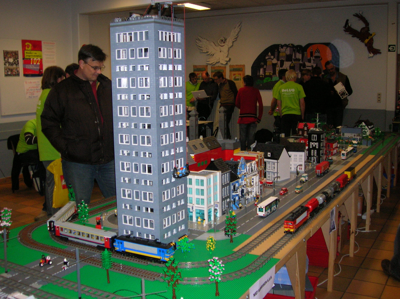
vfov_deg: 37.7
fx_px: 439
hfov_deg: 49.0
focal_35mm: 38
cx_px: 200
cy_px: 150
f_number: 3
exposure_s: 1/60.1
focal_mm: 6.4
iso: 123
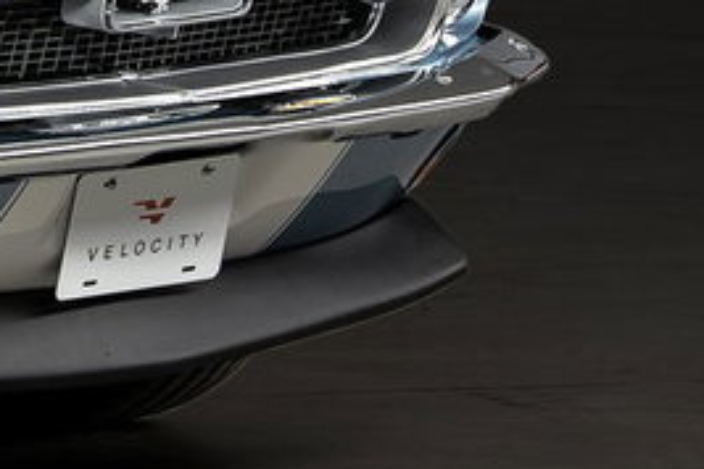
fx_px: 12299
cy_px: -198
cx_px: -1105
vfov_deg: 2.2
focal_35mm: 629
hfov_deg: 3.2
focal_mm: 105
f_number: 8
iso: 100
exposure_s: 4
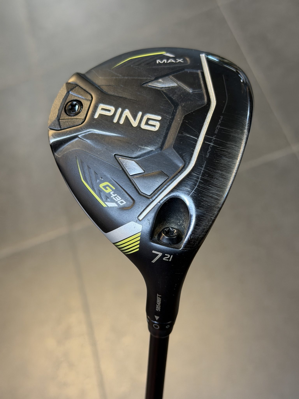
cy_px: 200
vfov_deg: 39.7
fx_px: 553
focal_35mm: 48
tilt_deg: -55.3
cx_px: 150
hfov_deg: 30.3
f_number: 1.78
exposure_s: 1/50
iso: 125
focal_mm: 6.76
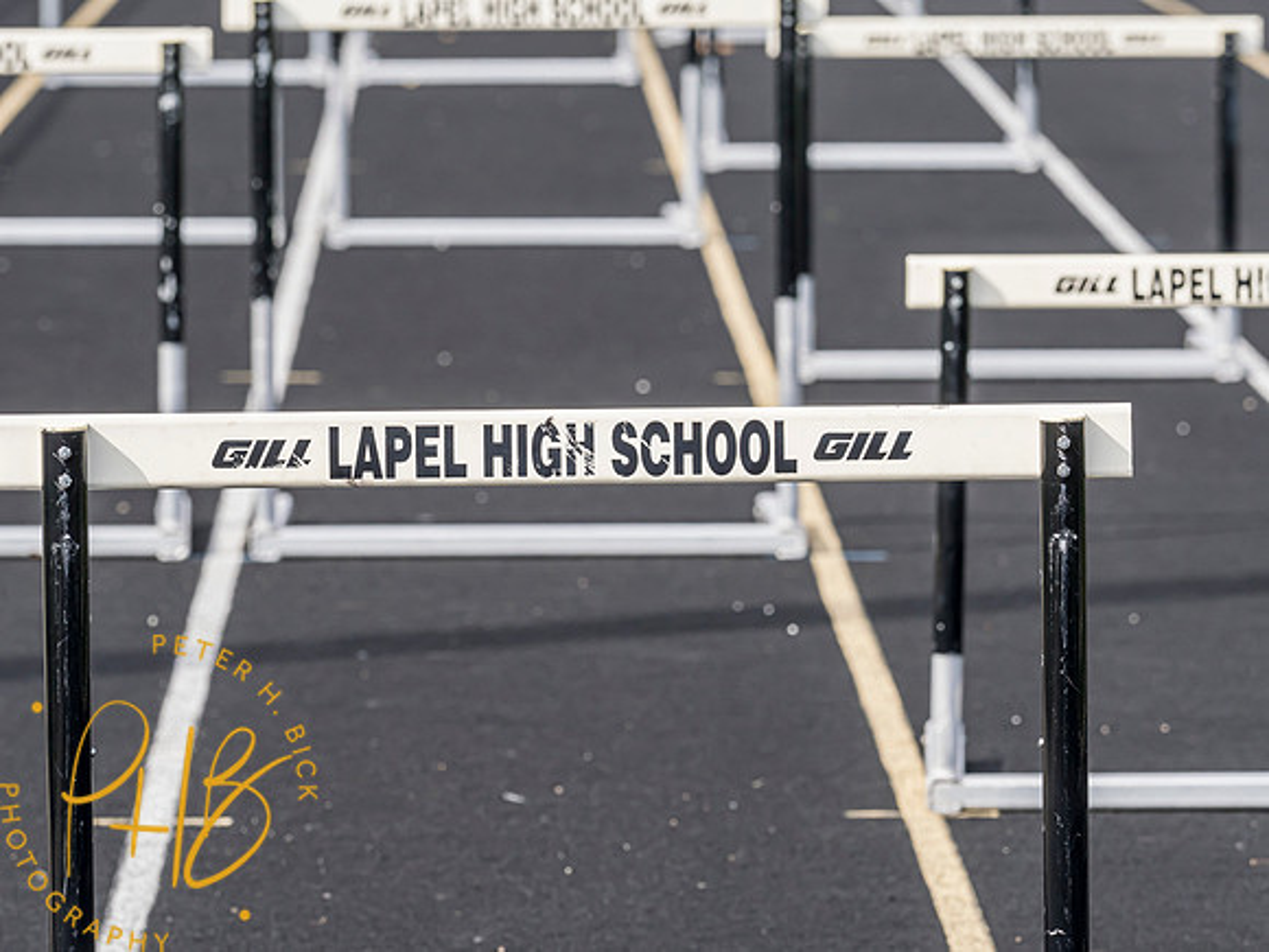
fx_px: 10998
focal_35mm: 300
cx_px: 634
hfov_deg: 6.6
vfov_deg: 5.0
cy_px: 476
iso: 500
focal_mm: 150
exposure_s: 1/1000
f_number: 5.6
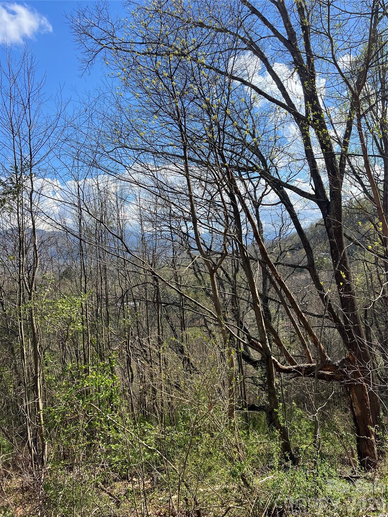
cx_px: 194
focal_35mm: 26
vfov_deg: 67.3
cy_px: 258
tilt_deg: +2.1
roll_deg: +2.9
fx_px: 389
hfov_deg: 53.1
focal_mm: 5.7
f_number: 1.5
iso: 50
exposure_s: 1/3077
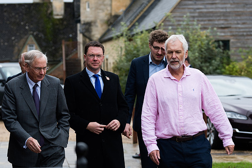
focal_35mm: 142
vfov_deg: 9.6
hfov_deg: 14.4
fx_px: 998
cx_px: 126
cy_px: 84
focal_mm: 95
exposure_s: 1/500
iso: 250
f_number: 4
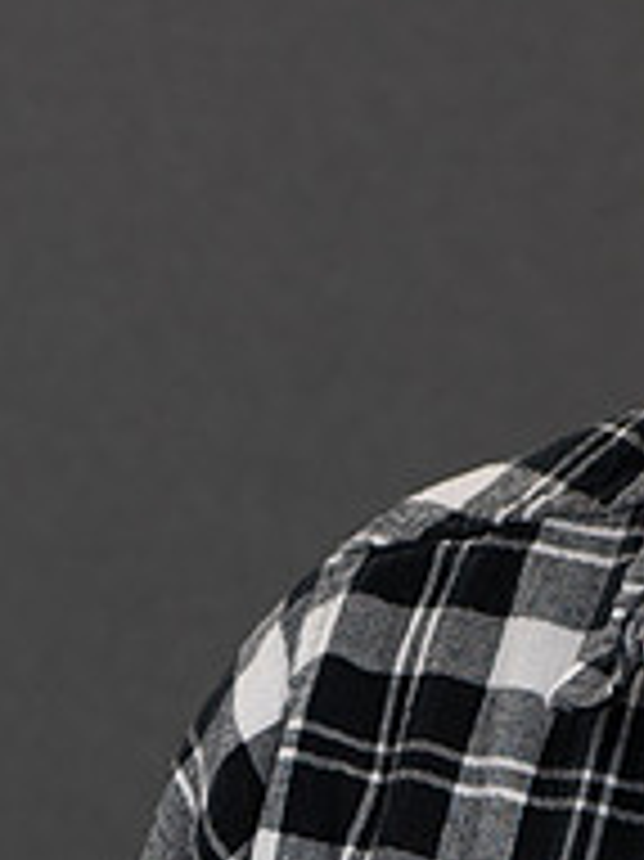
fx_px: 12342
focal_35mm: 497
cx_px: 1262
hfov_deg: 3.0
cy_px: 437
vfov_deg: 4.0
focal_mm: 70
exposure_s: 1/125
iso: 100
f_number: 4.5
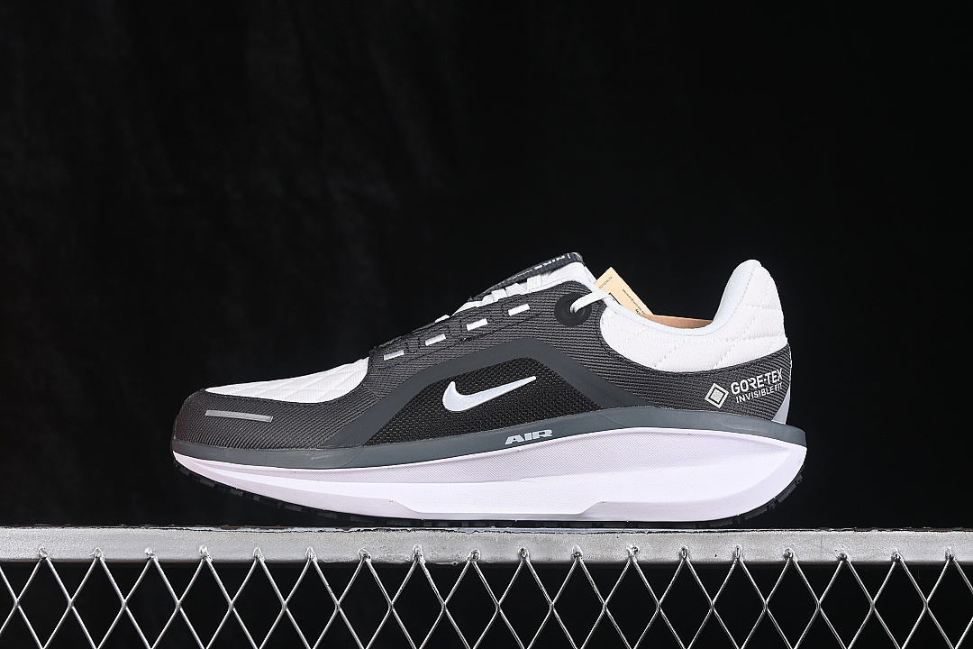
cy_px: 324
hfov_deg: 27.0
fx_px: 2027
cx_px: 486
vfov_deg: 18.2
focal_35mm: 75
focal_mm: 50
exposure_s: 1/80
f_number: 7.1
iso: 160
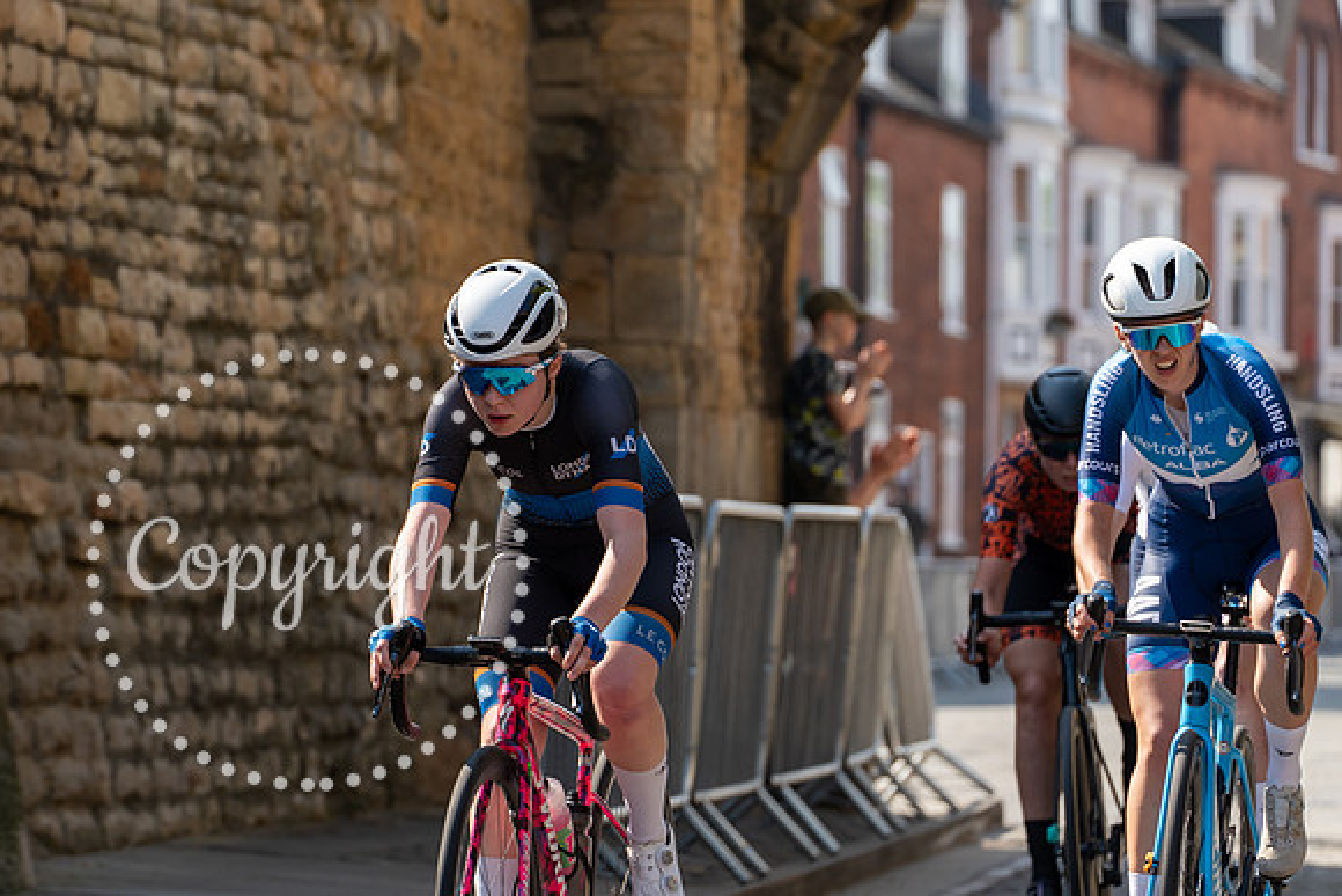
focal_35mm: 228
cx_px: 386
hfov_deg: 9.0
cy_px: 258
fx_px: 8497
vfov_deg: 6.0
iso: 200
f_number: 4.5
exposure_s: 1/1000
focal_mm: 160
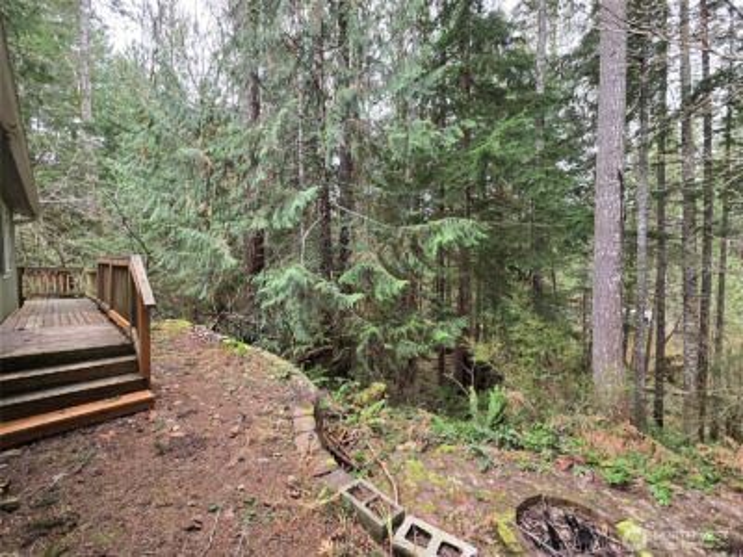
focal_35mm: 13
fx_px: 279
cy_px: 278
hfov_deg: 106.2
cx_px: 372
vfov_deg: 89.9
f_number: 2.2
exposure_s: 1/120
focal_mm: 2.2
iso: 80
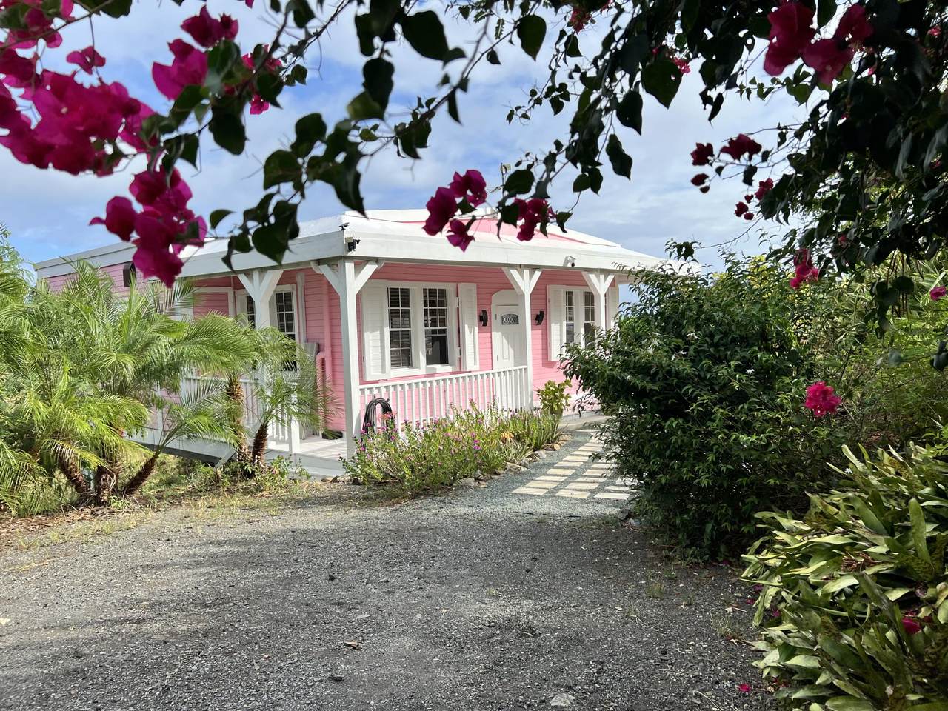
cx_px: 474
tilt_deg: -2.5
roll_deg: +2.1
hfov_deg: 67.3
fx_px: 712
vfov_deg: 53.1
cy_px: 356
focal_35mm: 26
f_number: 1.5
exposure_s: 1/3257
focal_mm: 5.7
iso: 50
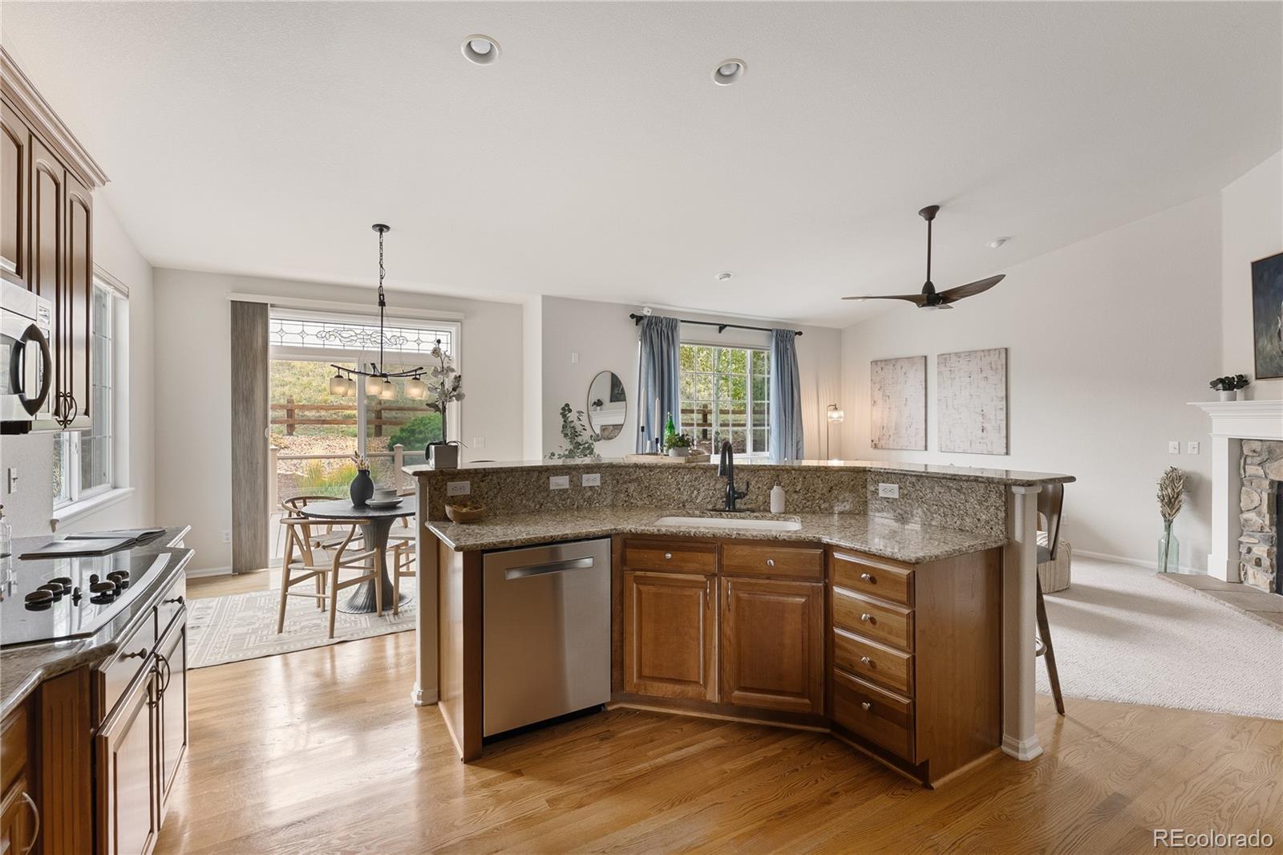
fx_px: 567
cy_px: 428
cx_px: 642
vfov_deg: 74.1
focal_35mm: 16
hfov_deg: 97.1
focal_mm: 15.9
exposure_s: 1/500
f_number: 8
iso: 400
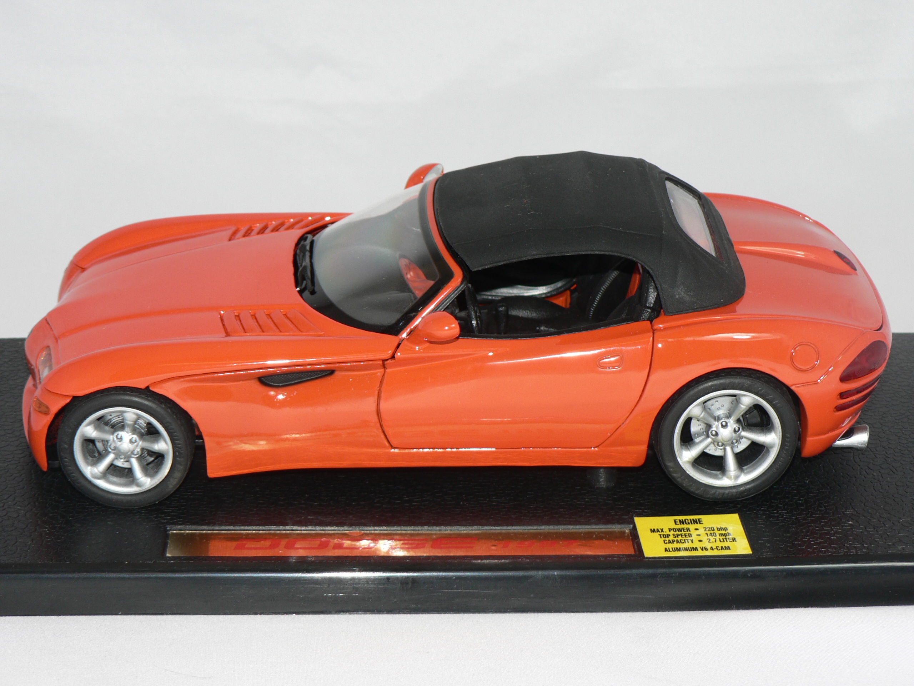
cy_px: 343
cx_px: 457
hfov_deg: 22.0
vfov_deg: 16.6
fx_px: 2350
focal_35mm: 89
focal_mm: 14.9
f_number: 3.2
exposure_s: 1/60
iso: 80
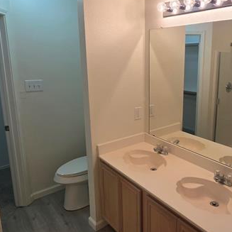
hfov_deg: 56.7
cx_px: 168
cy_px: 103
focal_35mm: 27
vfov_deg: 58.9
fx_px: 205
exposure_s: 1/120
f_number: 1.9
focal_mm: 2.2
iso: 50
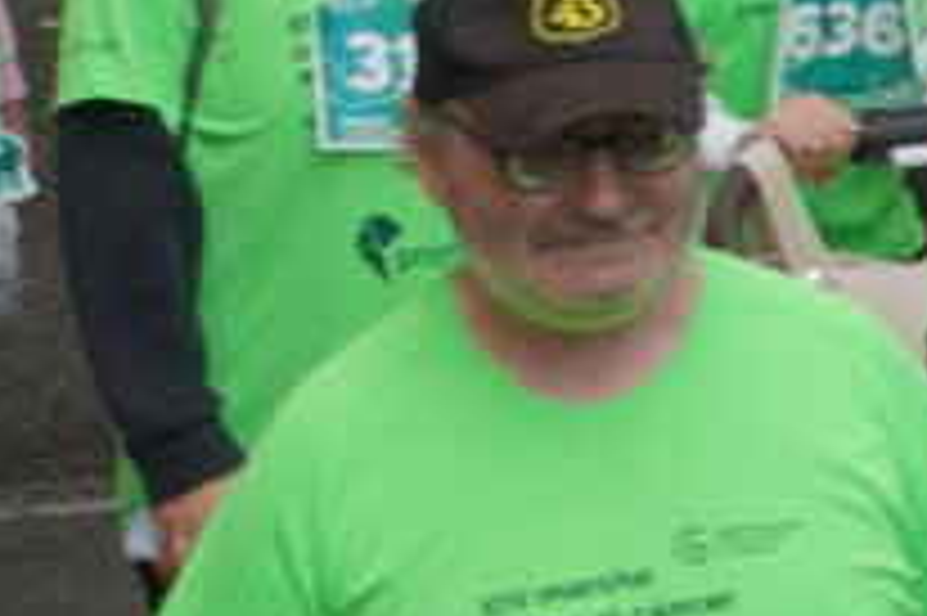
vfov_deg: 2.7
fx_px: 13176
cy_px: -34
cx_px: 2866
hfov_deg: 3.9
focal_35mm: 512
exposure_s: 1/160
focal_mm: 55
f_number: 5.6
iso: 100
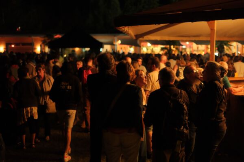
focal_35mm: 50
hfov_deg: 39.6
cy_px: 81
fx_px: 339
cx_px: 122
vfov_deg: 27.0
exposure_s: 1/60
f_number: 1.4
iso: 3200
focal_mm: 33
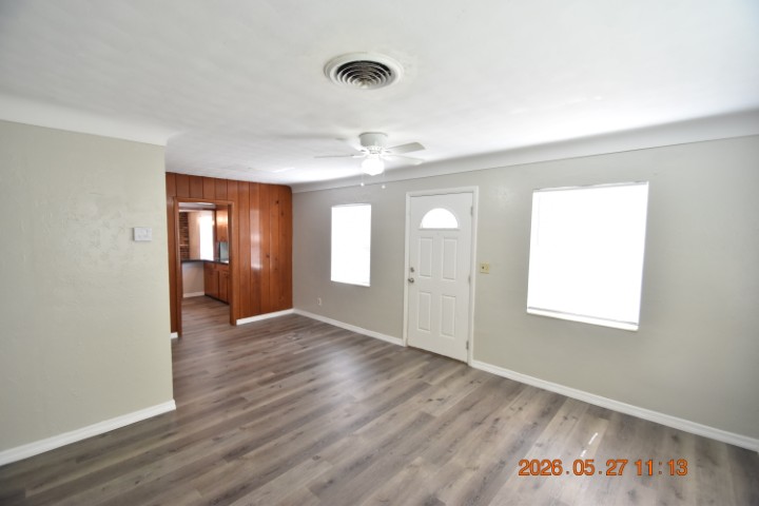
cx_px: 380
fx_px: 316
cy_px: 253
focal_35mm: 15
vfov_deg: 77.3
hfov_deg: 100.4
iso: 800
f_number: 3.5
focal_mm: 10
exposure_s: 1/90
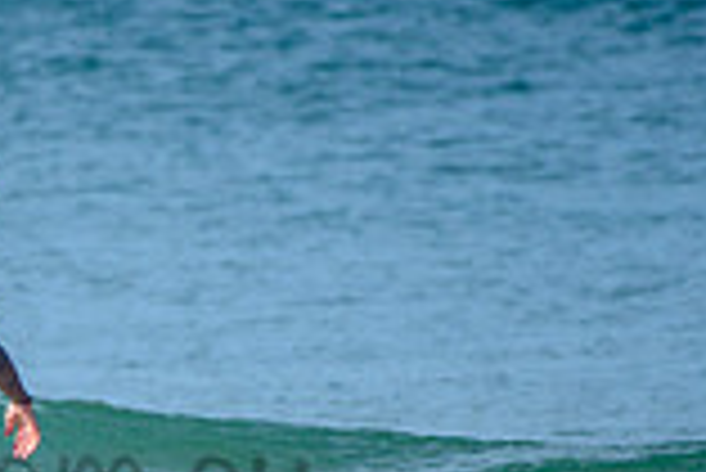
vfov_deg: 0.7
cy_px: 438
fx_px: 36235
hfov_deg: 1.1
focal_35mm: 1846
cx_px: -166
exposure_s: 1/2000
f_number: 5.6
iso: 160
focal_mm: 500
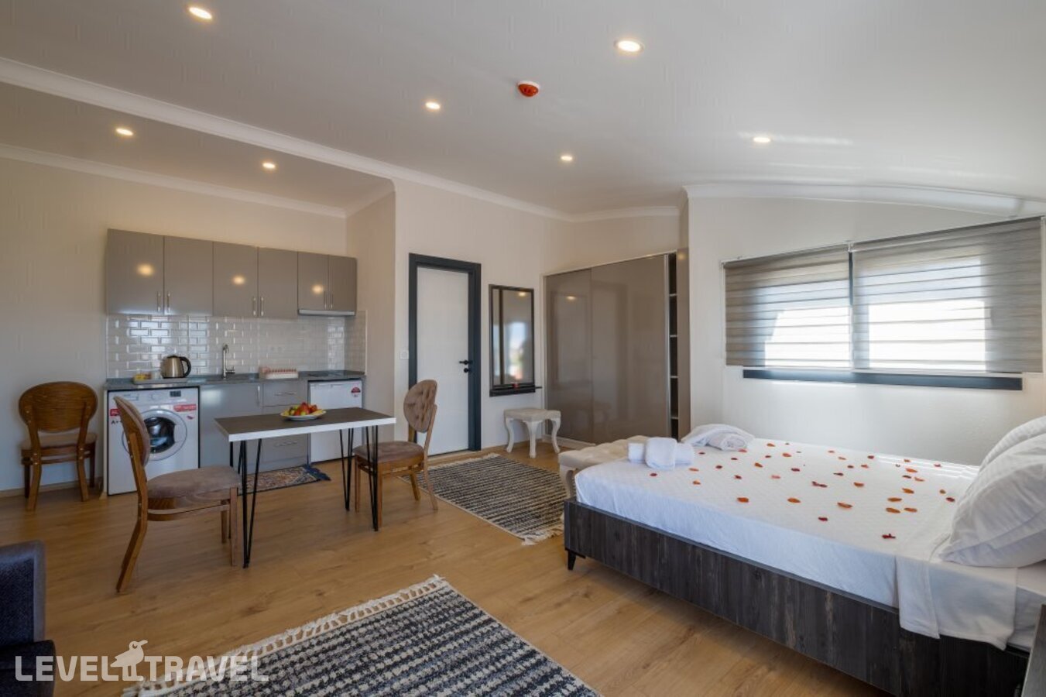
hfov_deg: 100.4
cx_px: 523
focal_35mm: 15
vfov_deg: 77.3
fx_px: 436
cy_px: 348
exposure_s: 1/40
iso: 200
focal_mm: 10
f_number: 8
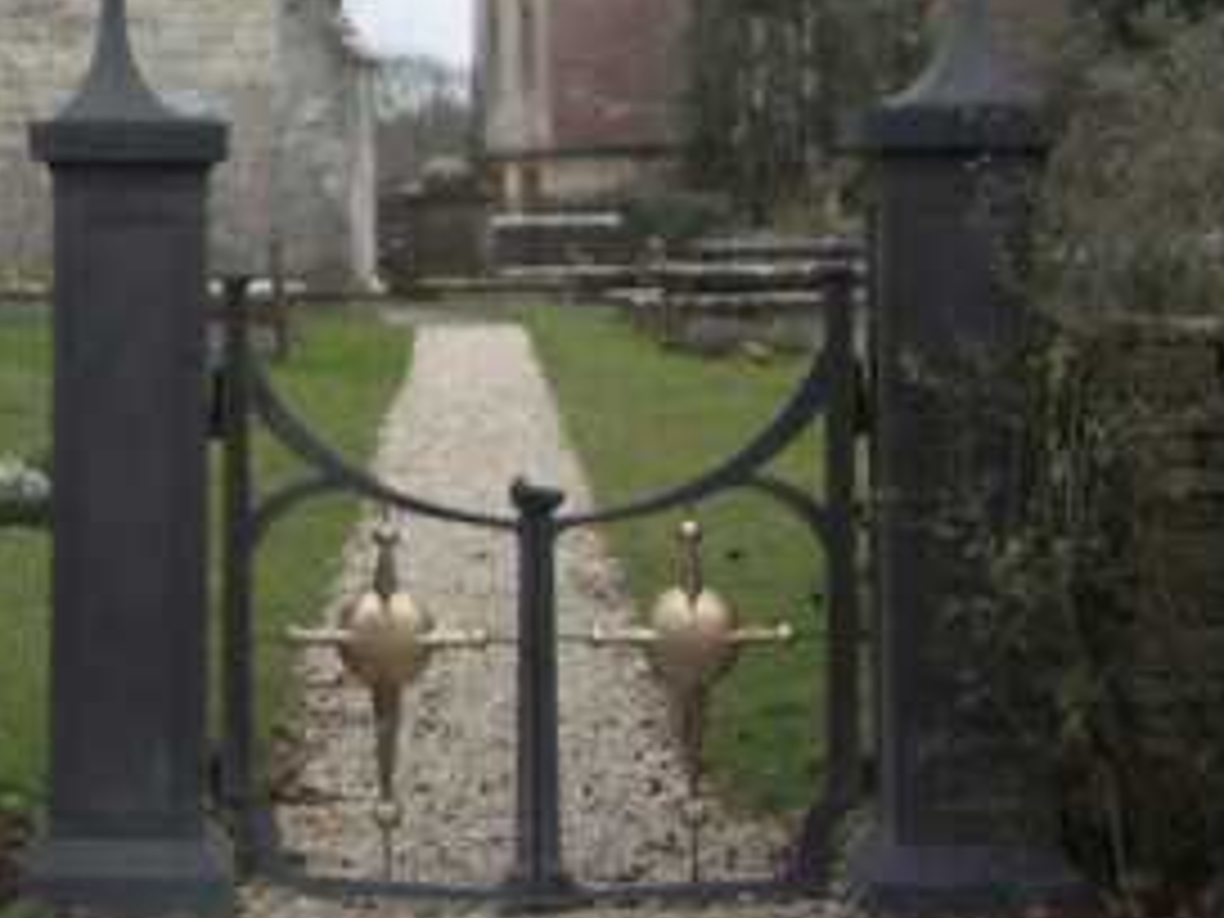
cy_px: -216
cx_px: -522
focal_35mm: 103
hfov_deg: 17.5
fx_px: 3642
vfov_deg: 13.9
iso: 50
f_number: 2.6
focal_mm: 5.8
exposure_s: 1/80
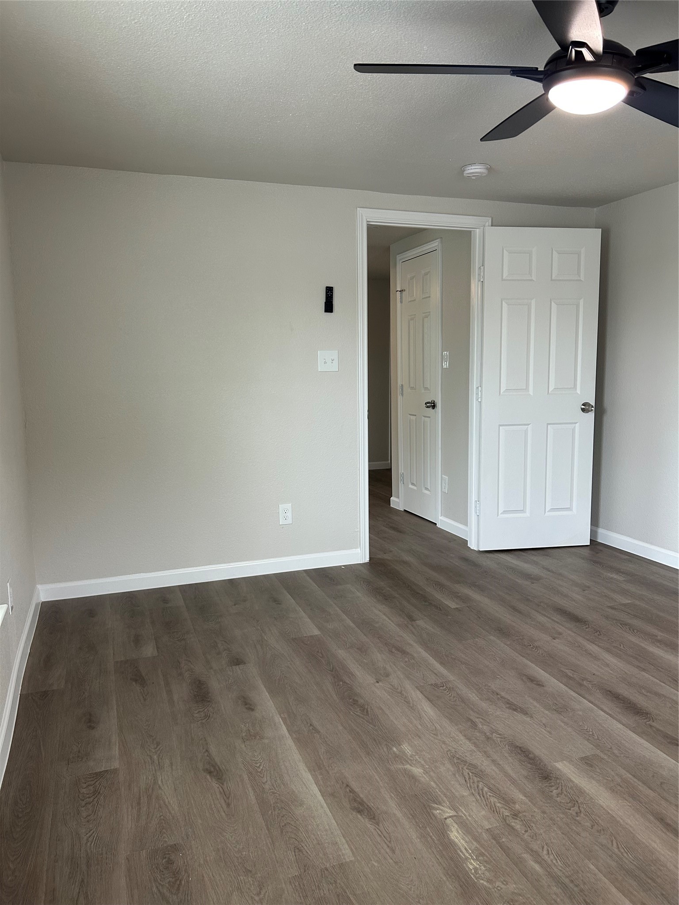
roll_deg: +0.0
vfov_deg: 67.3
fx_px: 680
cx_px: 340
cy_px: 452
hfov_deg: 53.1
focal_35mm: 26
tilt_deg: -7.6
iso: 125
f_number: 1.5
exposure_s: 1/121
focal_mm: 5.7
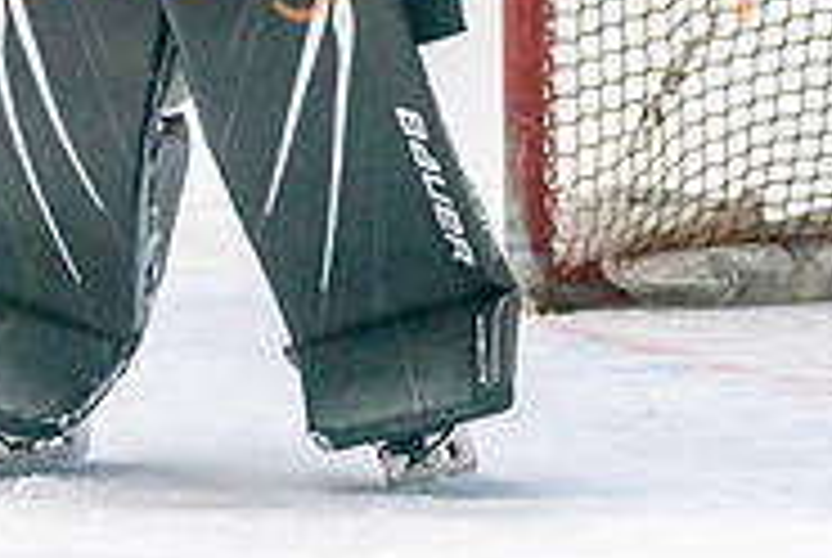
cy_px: -285
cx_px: 44
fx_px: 12361
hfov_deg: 3.9
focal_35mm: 534
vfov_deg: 2.6
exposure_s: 1/1250
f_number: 2.8
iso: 3200
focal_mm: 128
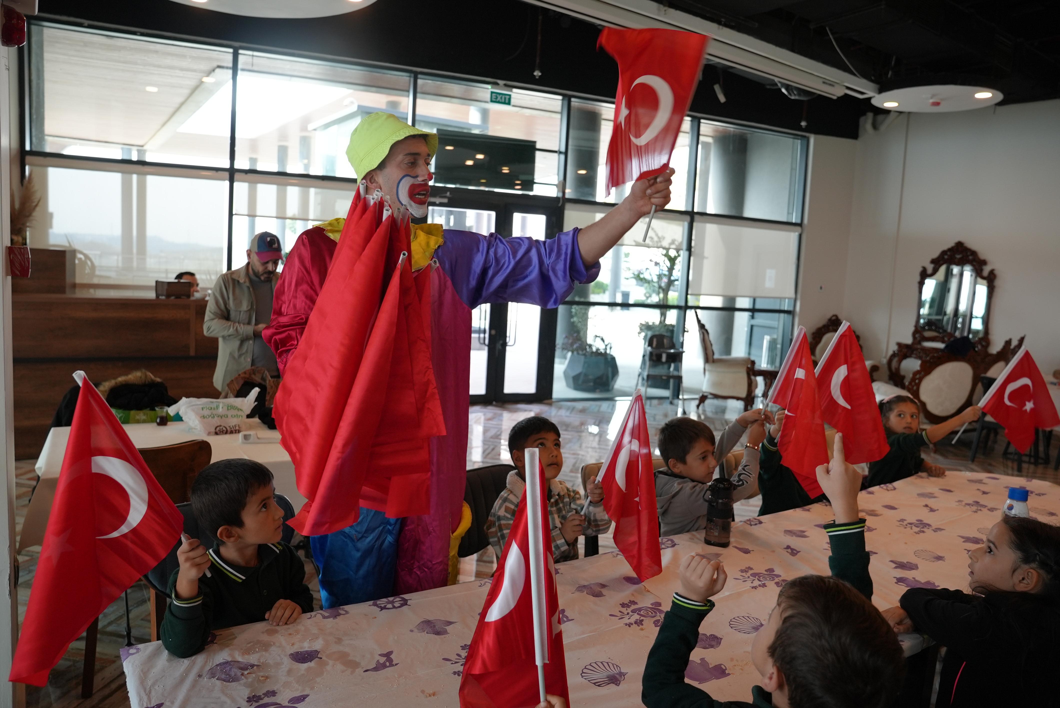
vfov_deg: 53.2
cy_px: 354
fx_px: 707
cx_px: 530
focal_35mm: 24
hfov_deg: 73.7
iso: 1000
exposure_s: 1/160
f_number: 4
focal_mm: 24
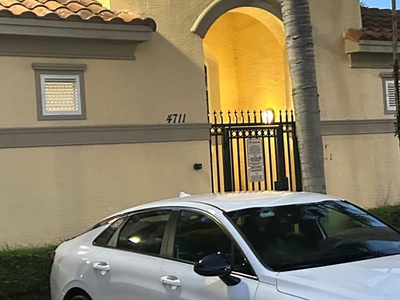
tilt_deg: +2.8
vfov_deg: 20.4
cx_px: 293
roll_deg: +3.1
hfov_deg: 26.7
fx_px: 832
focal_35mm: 72
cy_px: 116
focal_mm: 5.7
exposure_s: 1/40
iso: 640
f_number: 1.5
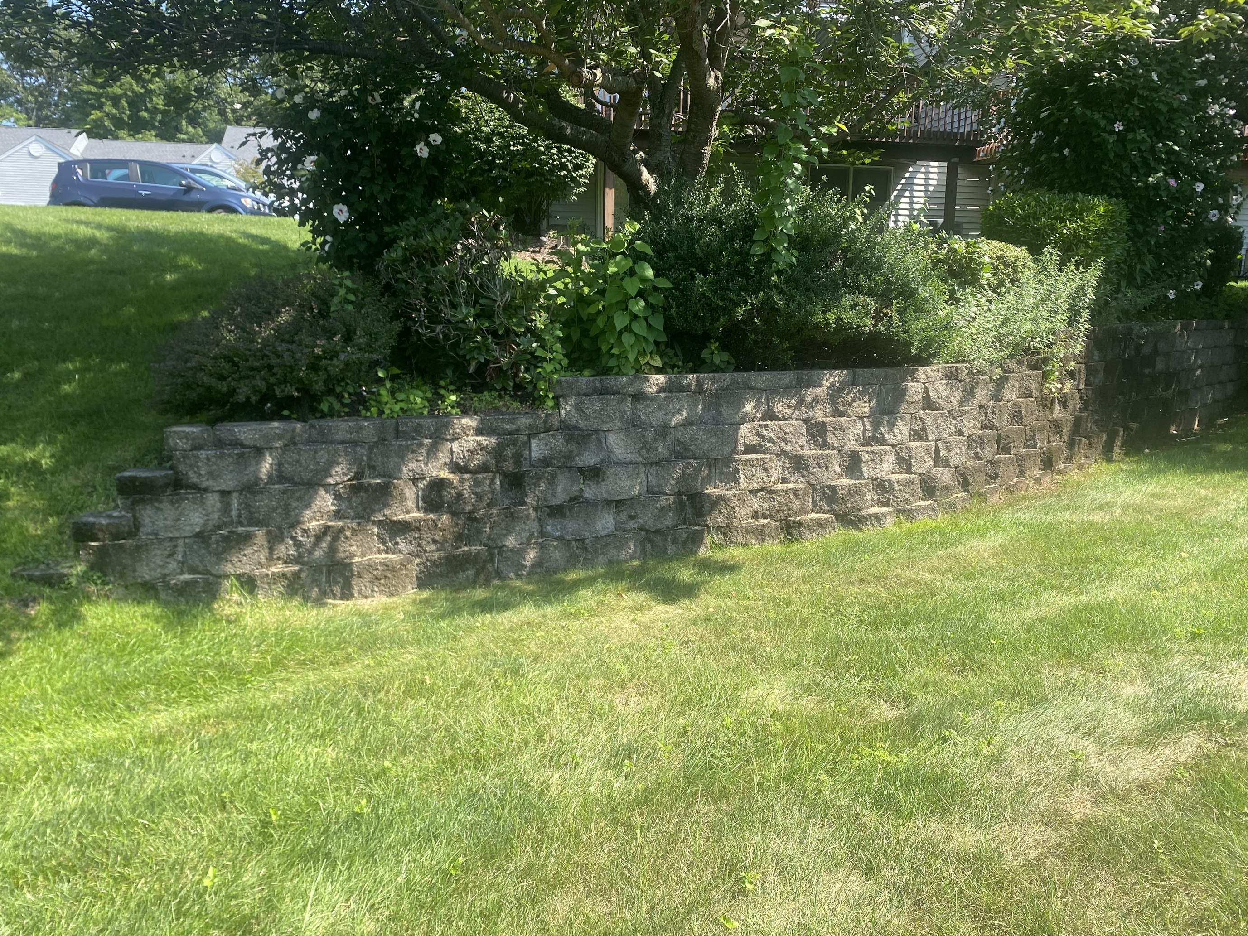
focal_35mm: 29
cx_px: 615
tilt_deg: -11.8
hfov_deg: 61.7
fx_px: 1046
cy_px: 492
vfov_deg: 48.2
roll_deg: -1.8
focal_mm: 4.25
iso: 32
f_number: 1.8
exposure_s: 1/698
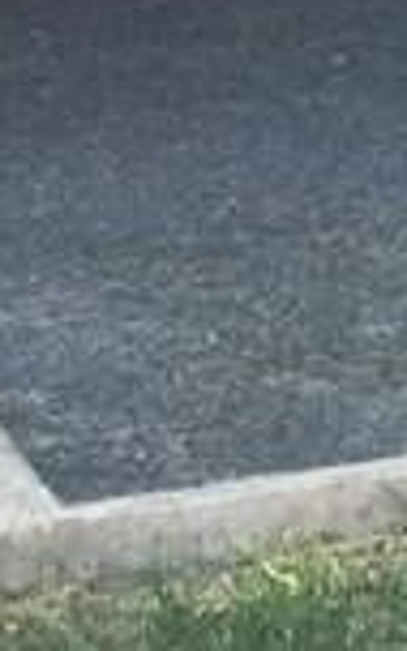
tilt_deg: +4.7
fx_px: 3674
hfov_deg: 6.3
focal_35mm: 207
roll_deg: +1.6
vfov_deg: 8.7
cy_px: -1152
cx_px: 304
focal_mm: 4.15
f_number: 2.2
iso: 25
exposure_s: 1/120
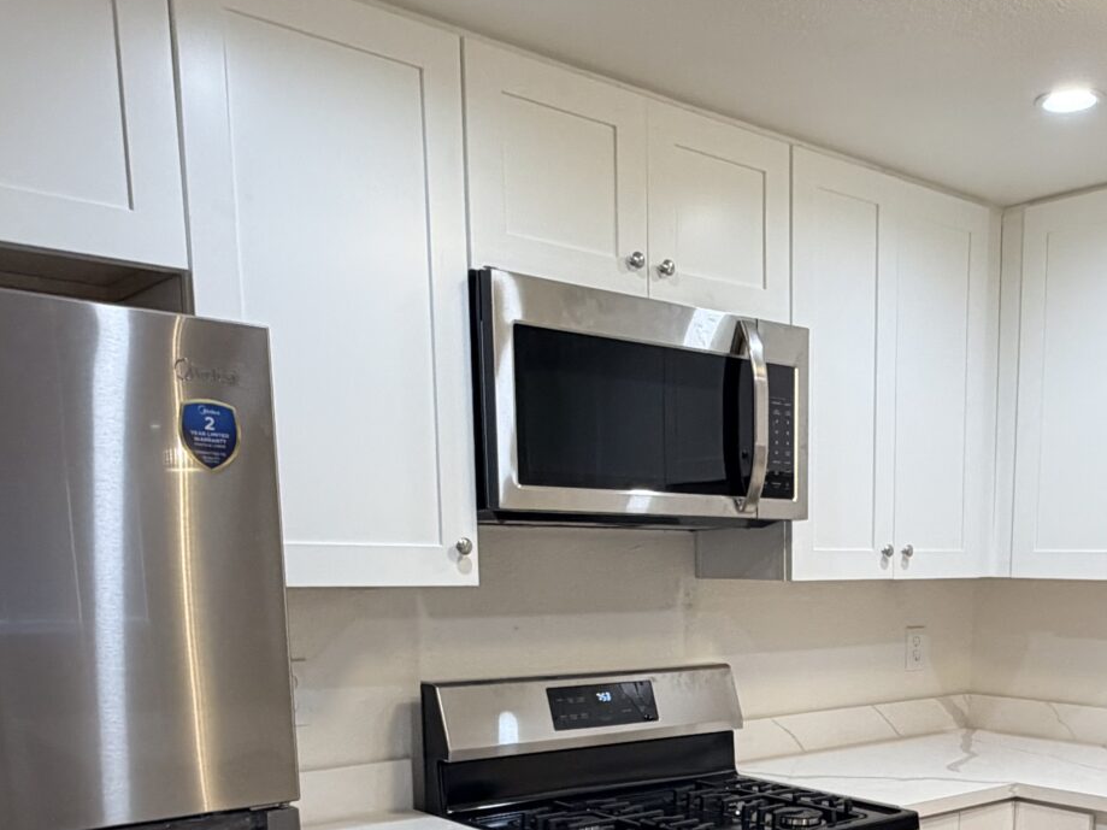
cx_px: 808
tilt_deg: -10.2
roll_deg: -0.4
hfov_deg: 46.4
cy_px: 772
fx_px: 1247
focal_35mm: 39
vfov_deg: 34.4
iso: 200
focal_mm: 2.22
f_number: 2.2
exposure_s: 1/120
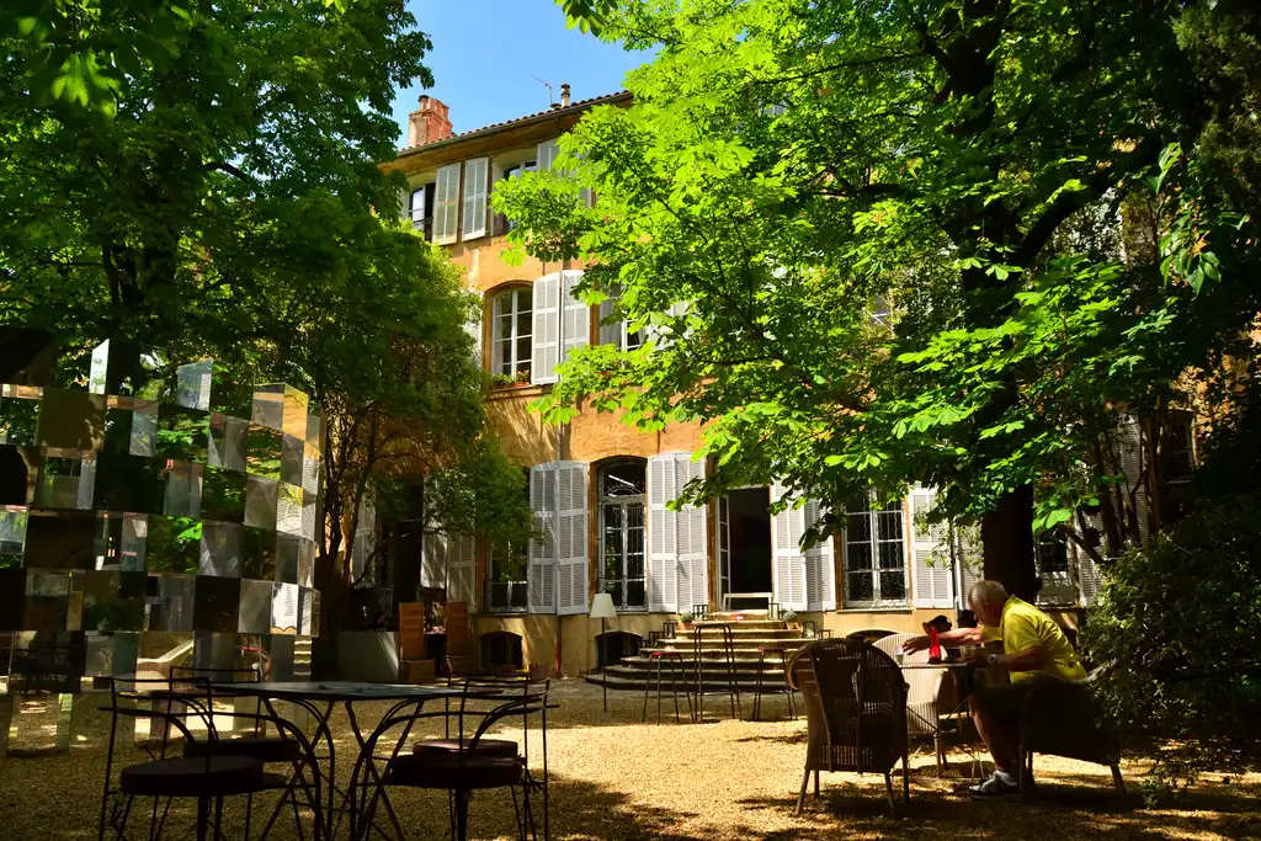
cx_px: 630
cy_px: 420
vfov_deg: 47.9
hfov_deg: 67.4
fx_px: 946
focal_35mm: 27
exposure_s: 1/200
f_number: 7.1
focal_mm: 18
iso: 320
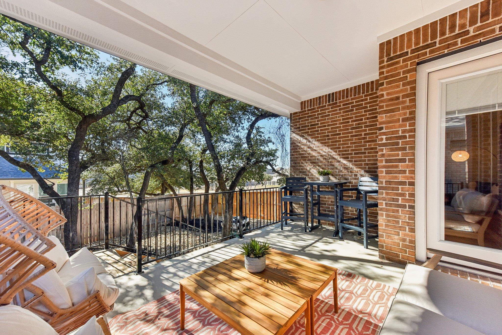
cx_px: 251
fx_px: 195
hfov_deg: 104.3
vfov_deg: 81.2
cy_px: 168
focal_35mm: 14
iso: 800
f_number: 8
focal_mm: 14
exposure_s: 1/800
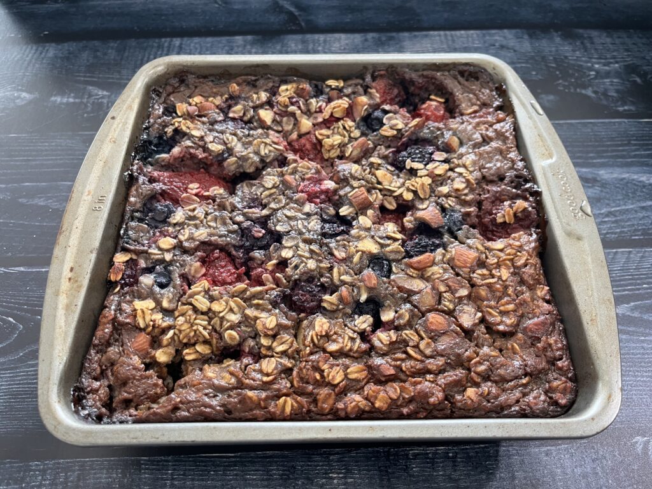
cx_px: 326
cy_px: 244
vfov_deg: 53.1
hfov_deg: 67.3
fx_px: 490
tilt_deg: -54.4
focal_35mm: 26
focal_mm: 5.1
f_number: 1.6
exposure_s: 1/60
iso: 160
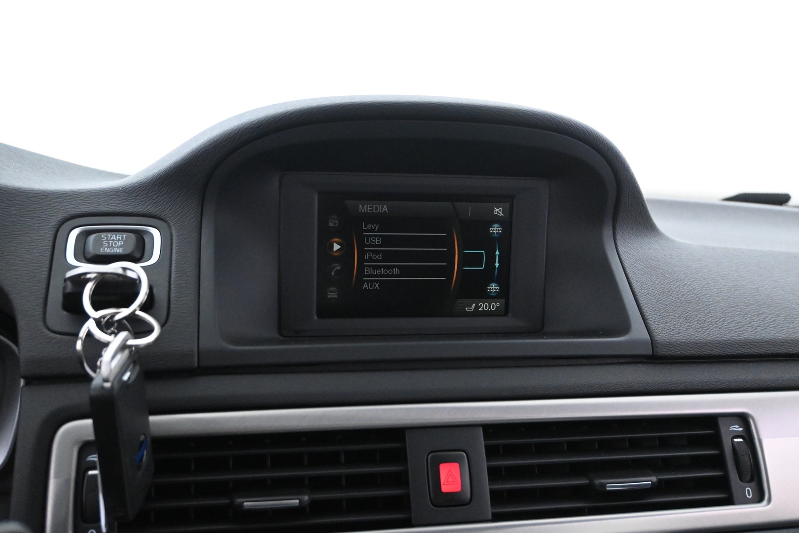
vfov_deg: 36.9
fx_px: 799
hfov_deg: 53.1
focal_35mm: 36
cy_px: 266
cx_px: 400
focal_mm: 24
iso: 6400
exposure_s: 1/50
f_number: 4.5
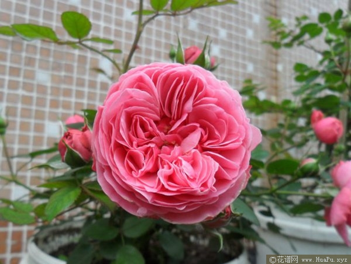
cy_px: 132
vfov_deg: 51.4
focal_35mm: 27
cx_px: 176
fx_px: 274
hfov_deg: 65.3
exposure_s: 1/90
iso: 100
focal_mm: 4.9
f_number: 3.5
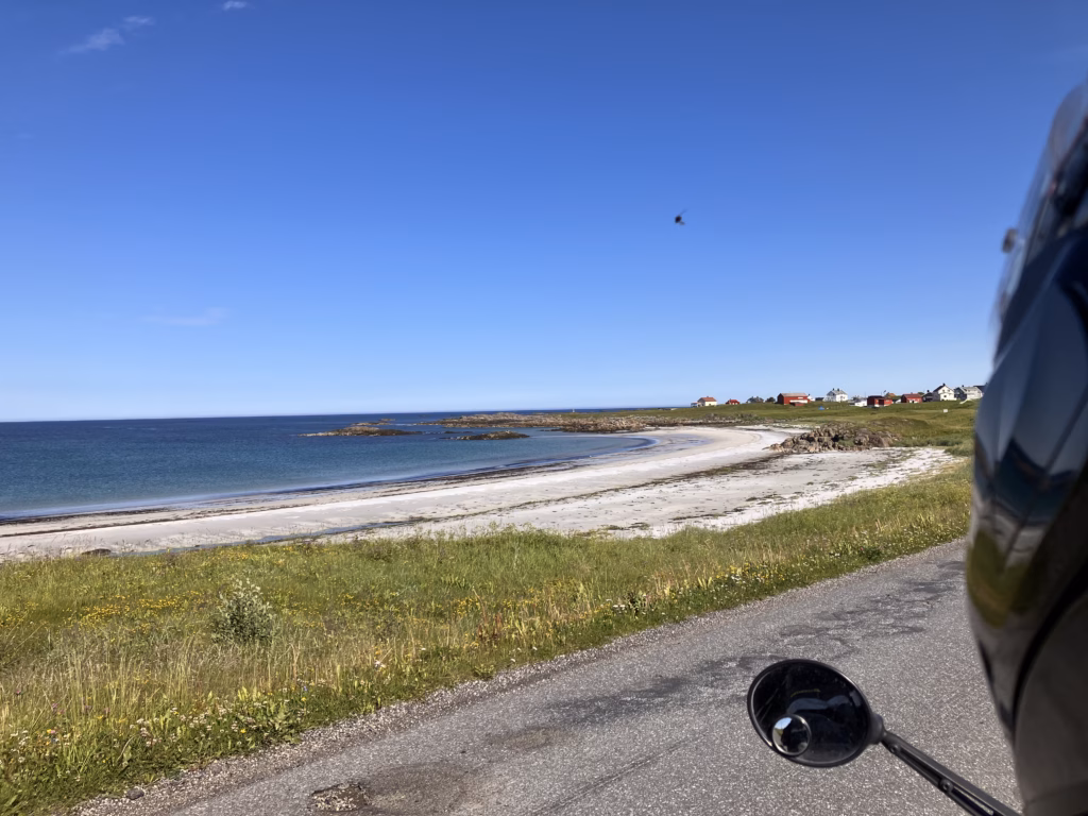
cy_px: 408
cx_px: 544
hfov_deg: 63.4
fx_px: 880
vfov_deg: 49.7
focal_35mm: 28
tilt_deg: -0.2
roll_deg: +1.7
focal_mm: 3.99
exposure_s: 1/2857
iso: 32
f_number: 1.8
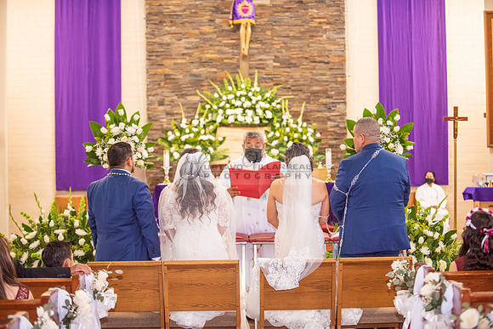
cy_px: 164
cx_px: 246
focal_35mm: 80
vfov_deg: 17.1
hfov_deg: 25.4
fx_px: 1096
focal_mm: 80
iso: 2000
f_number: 2.8
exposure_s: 1/160
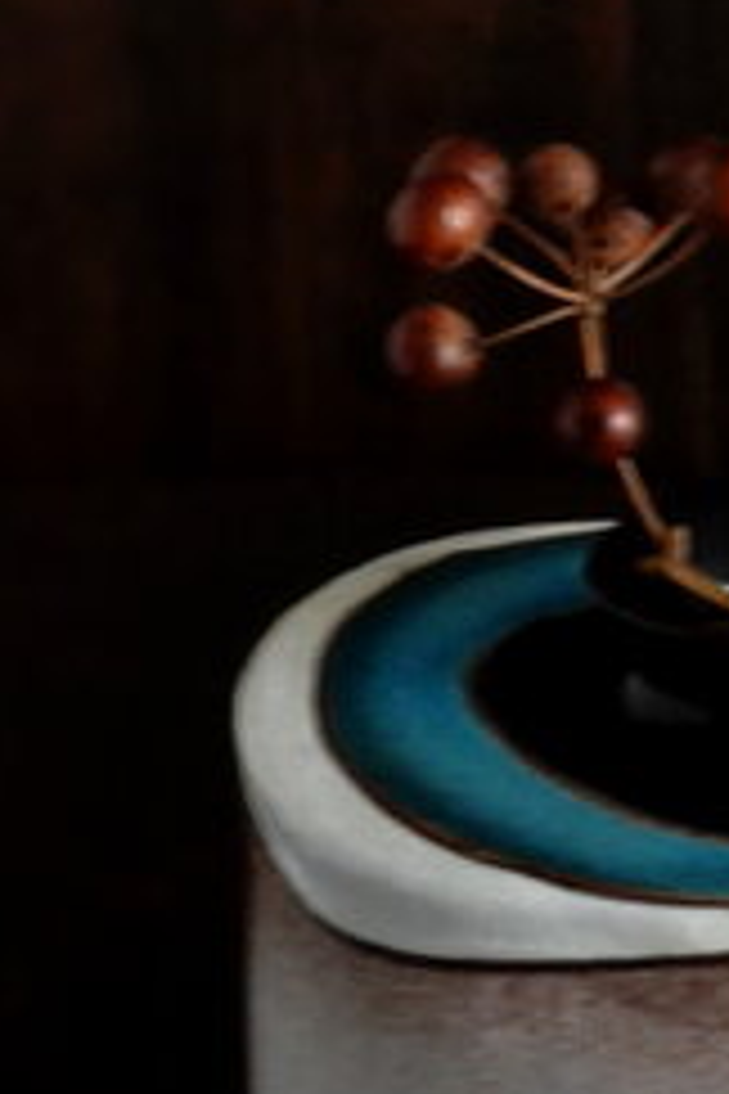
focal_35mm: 154
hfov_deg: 8.8
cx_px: 1004
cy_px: 333
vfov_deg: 13.3
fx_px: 4677
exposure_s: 1/25
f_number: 4.2
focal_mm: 26
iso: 3200
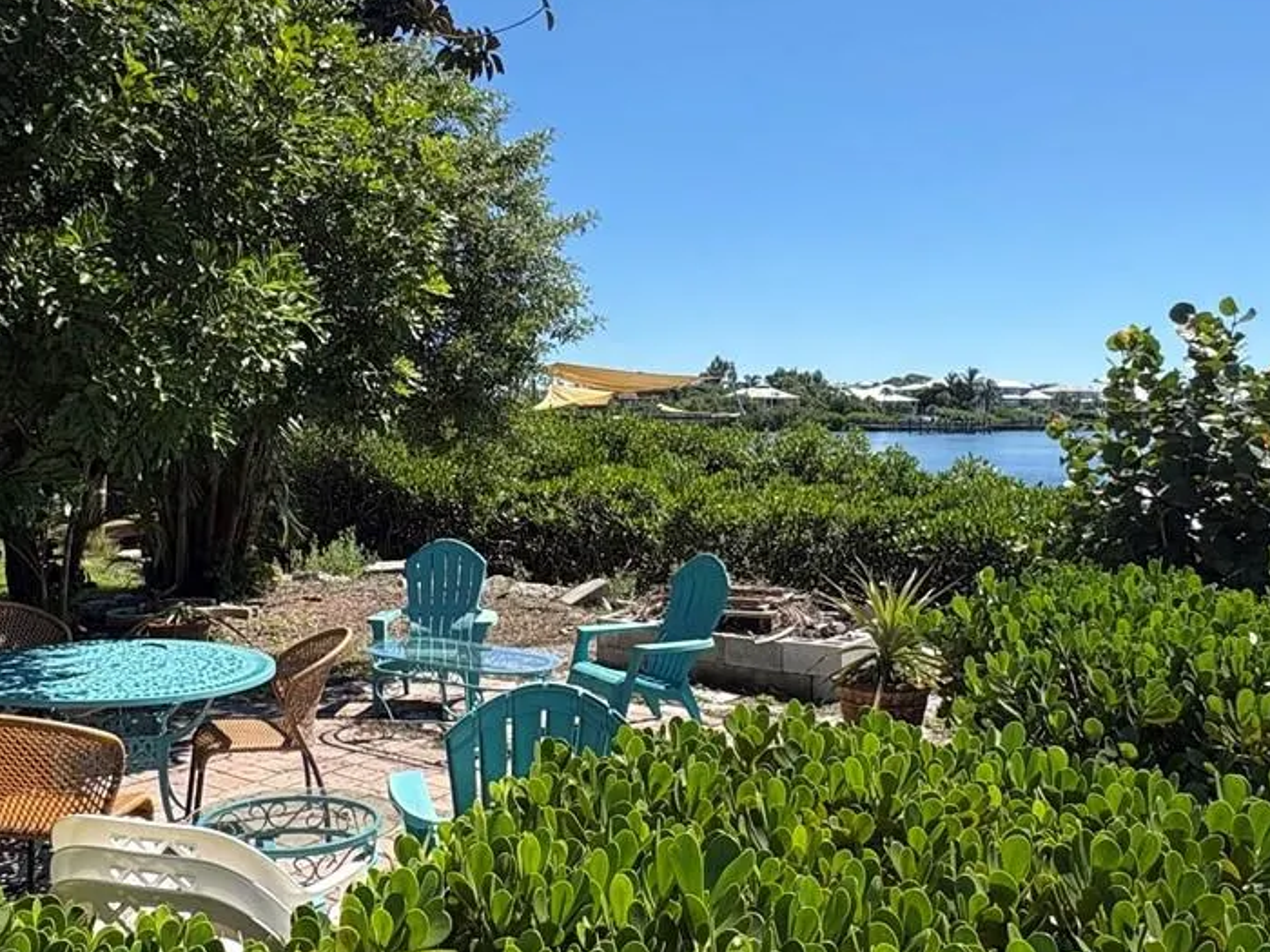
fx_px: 1174
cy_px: 423
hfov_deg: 56.4
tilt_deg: +0.5
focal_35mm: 32
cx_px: 508
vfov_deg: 44.1
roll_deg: +0.3
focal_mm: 2.22
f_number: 2.2
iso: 50
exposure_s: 1/1789
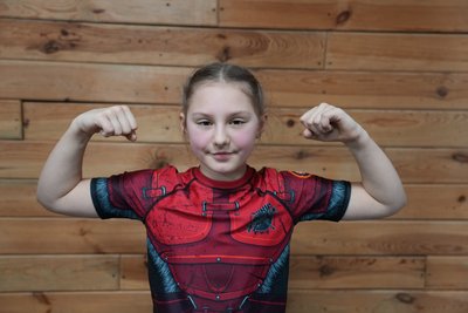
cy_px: 156
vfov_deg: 31.9
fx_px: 546
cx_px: 234
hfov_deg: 46.4
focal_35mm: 42
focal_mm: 42
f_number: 2.8
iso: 2500
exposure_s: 1/200
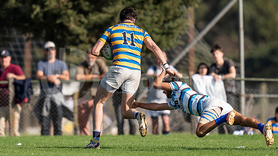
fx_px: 7405
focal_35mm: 1005
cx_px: 69
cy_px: 66
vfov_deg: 1.2
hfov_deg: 2.2
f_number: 2.8
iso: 100
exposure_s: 1/1250
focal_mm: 400
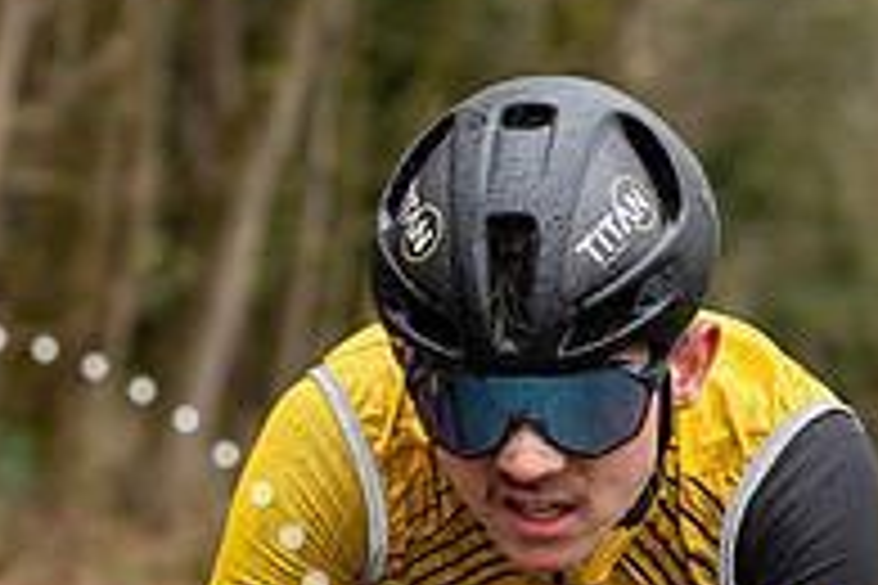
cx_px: 639
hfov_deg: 9.9
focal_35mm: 208
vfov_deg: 6.6
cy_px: 515
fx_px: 5072
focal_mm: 70
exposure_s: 1/1000
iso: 1250
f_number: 3.5
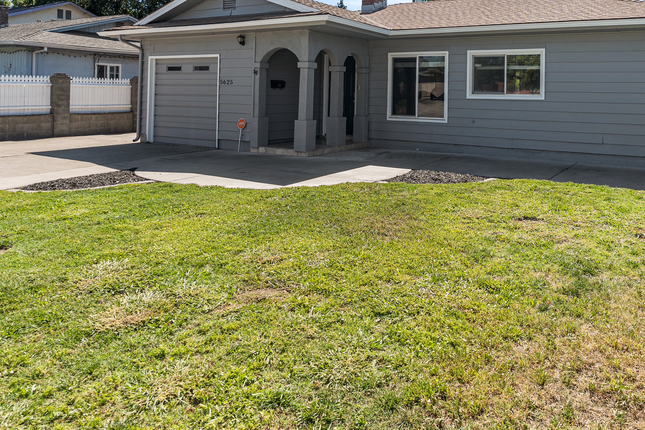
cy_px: 95
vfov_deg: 43.2
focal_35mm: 29
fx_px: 520
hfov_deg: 62.1
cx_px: 431
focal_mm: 16
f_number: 4
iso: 125
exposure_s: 1/640
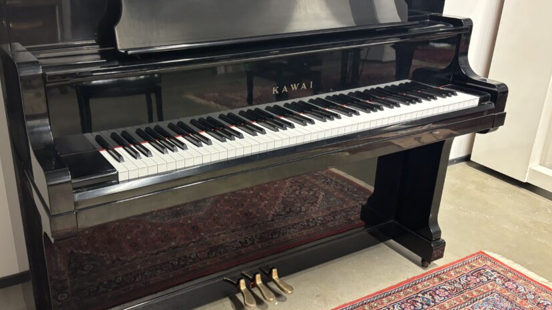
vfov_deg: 33.7
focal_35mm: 35
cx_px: 214
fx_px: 512
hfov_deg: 56.1
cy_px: 144
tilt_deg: -22.6
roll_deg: -0.6
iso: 400
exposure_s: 1/50
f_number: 1.6
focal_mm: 5.96
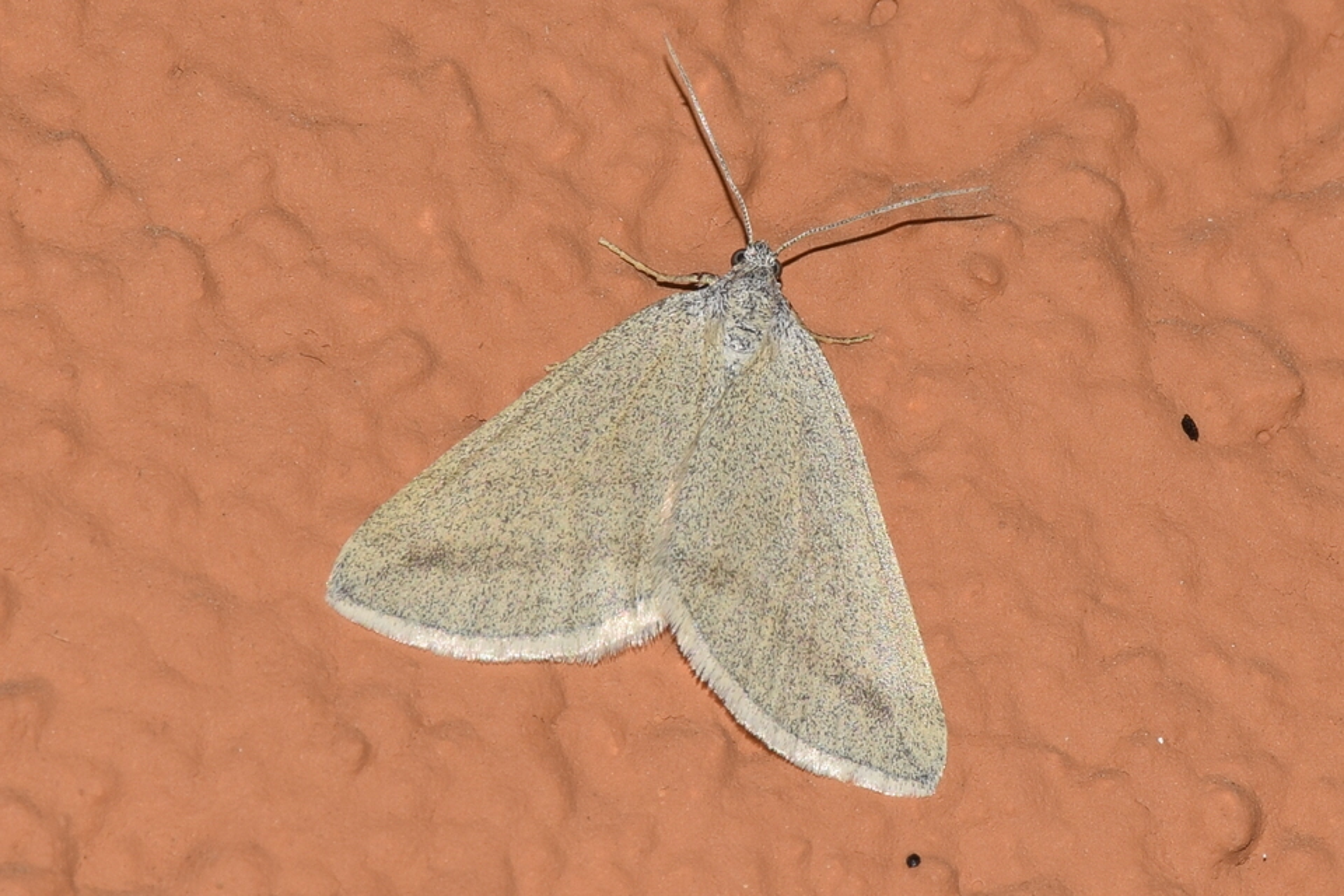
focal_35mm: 210
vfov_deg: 6.5
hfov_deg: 9.8
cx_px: 672
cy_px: 448
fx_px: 7839
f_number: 13
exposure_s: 1/160
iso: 100
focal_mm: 140
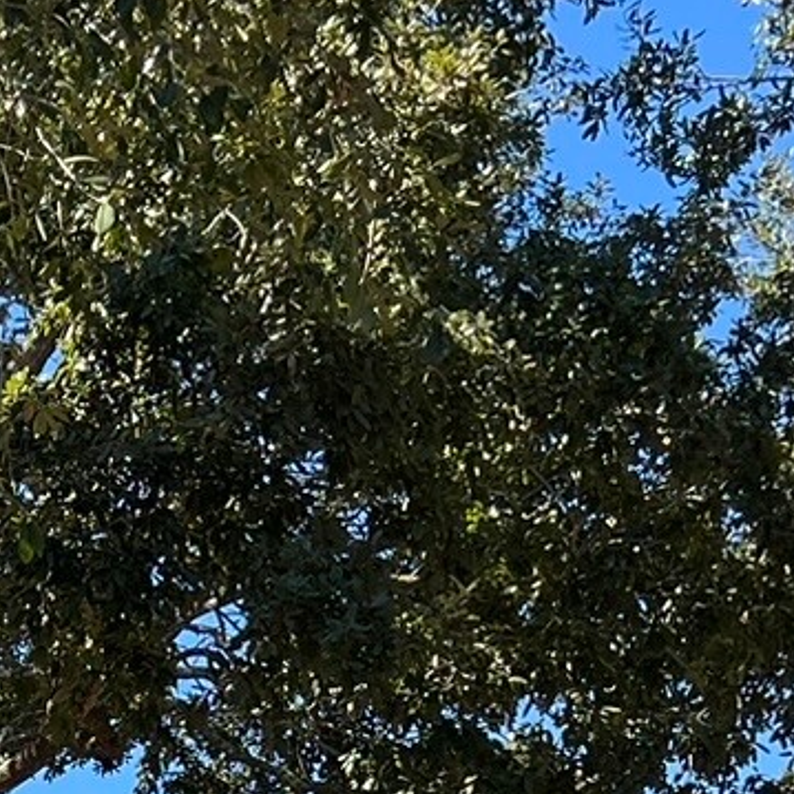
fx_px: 3400
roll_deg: -1.5
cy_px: 1581
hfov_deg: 13.2
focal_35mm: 131
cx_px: 69
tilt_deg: +7.6
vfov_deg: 11.9
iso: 50
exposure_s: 1/1196
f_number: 1.5
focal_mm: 5.7
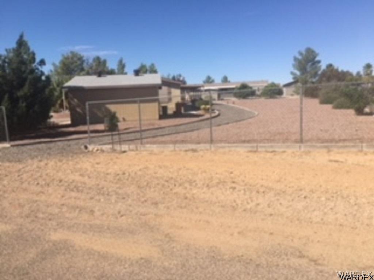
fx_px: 313
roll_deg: +1.5
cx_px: 187
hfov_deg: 61.7
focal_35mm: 29
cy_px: 140
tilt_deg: -4.5
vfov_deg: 48.2
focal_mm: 4.15
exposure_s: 1/1876
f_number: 2.2
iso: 25
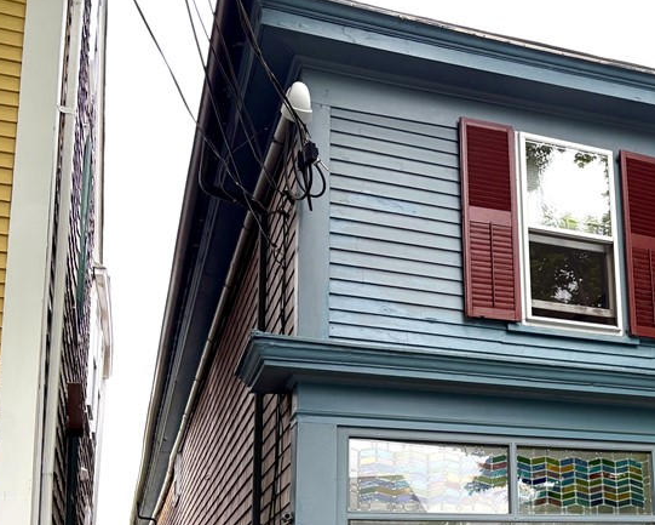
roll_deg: +2.9
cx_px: 584
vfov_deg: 30.5
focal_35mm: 48
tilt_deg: +12.0
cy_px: 443
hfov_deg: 36.5
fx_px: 931
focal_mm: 5.96
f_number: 1.6
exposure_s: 1/83
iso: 125
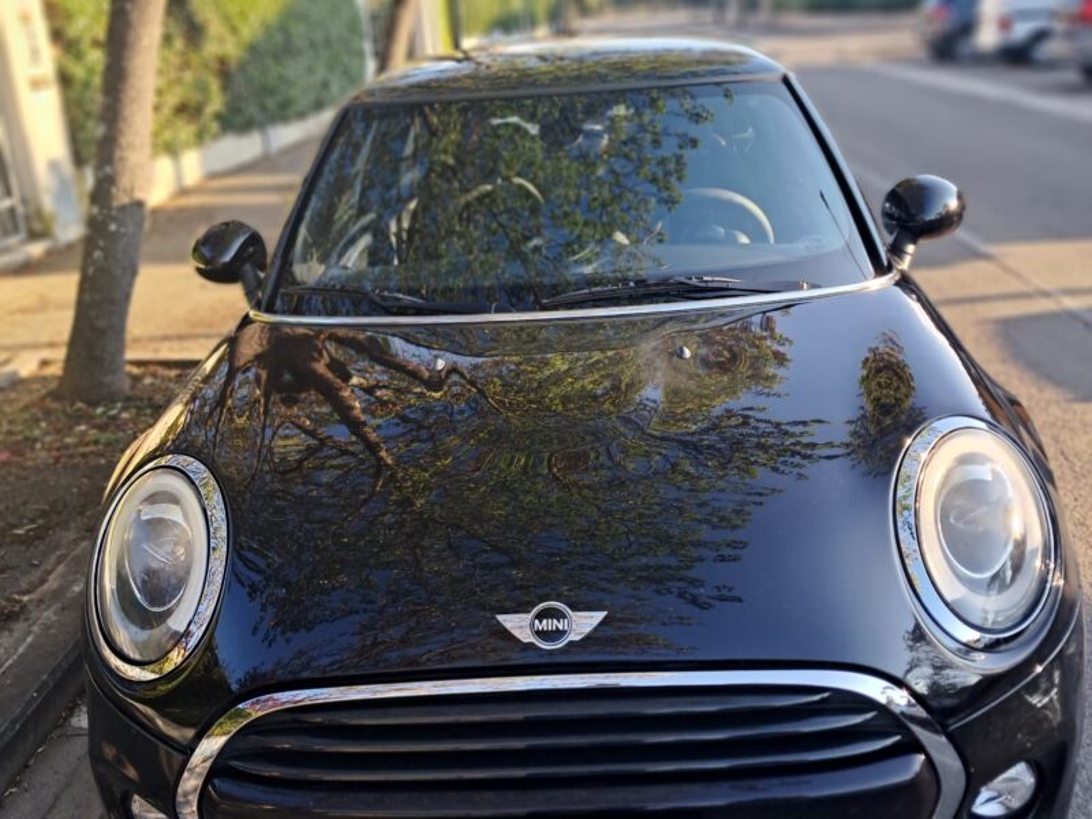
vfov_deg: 51.4
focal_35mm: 27
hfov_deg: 65.3
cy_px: 410
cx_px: 546
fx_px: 852
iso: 50
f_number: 1.8
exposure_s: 1/100
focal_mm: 4
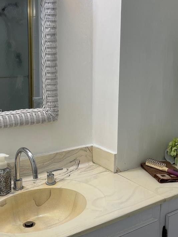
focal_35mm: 44
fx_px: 302
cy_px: 111
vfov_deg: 42.9
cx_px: 91
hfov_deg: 32.9
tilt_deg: -11.5
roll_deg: -0.4
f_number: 1.6
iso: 50
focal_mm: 5.1
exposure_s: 1/120
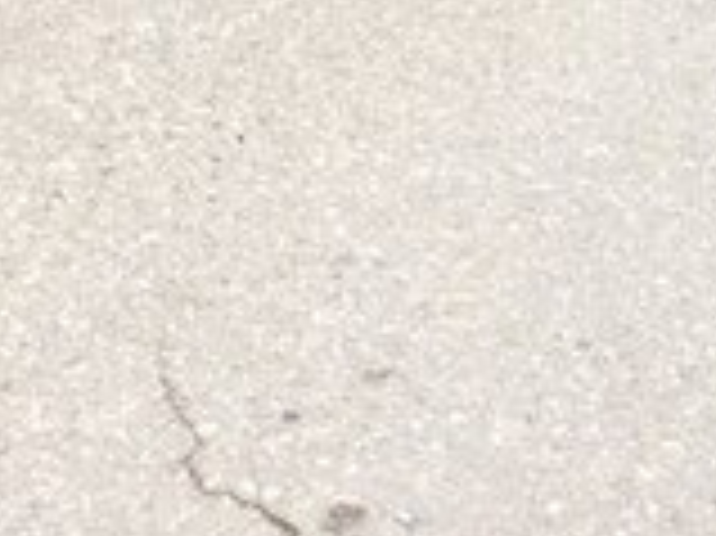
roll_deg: -1.9
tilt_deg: -12.8
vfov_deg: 10.0
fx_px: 2832
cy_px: -552
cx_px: -36
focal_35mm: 137
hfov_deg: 14.1
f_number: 2.4
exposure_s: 1/60
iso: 64
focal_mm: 4.12
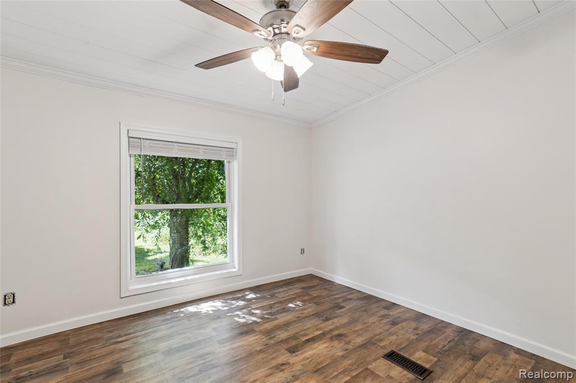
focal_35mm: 15
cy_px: 192
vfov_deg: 77.3
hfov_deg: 100.4
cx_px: 288
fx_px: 240
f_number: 8
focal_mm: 10
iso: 400
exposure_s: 1/30
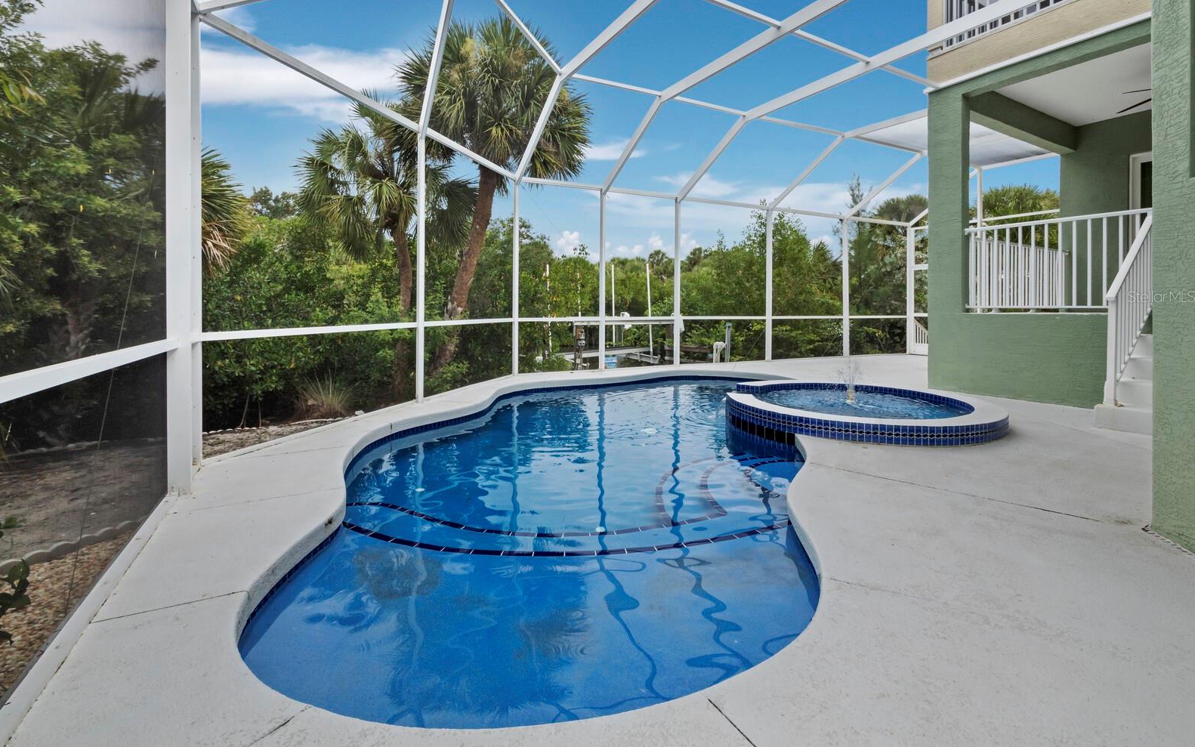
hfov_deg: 101.5
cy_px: 296
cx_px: 595
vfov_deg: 73.9
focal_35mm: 15
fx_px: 489
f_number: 11
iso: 400
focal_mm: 7
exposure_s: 1/100
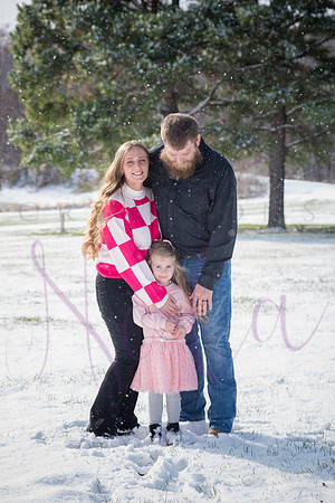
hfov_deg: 12.2
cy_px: 252
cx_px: 168
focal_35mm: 112
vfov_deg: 18.3
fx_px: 1563
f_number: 8
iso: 640
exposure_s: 1/1000
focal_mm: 112
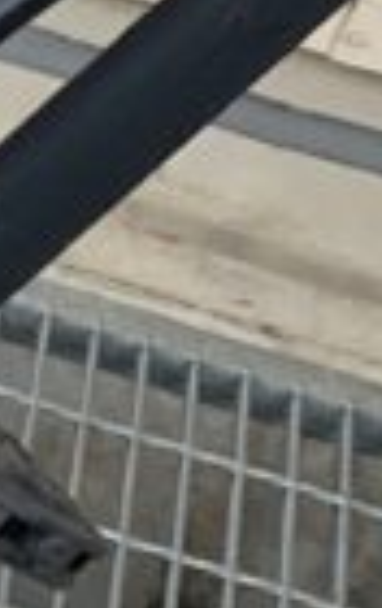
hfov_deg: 5.3
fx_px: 3334
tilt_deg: -39.5
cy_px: 161
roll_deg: -5.5
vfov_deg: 10.4
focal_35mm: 201
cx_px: -1419
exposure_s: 1/121
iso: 80
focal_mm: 4.25
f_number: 1.8
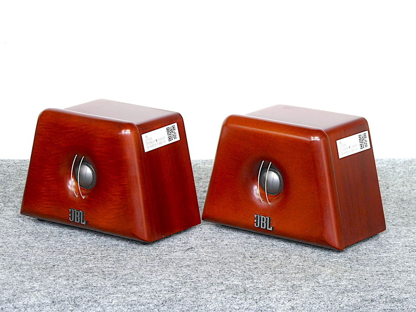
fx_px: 1815
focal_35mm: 151
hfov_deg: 13.1
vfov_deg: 9.8
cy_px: 156
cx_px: 208
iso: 100
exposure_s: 1/3.2
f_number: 5.4
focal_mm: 27.1
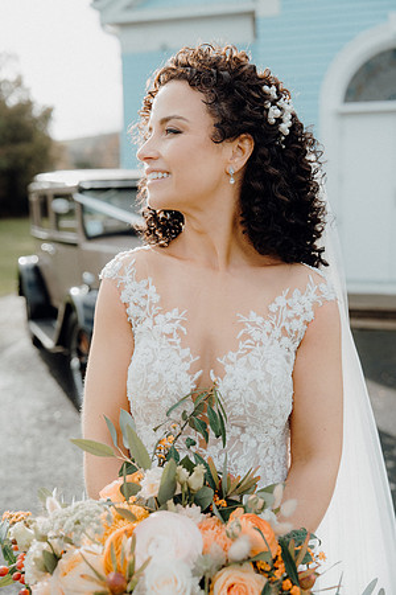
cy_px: 298
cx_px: 198
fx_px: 693
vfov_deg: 46.4
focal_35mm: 42
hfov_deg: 31.9
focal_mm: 42
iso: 125
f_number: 3.5
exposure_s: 1/500
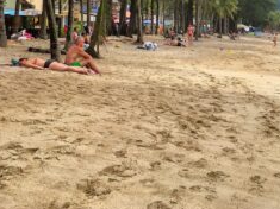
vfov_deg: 18.8
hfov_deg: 26.0
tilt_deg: +6.1
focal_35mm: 74
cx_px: 212
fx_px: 598
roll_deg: +0.8
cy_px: -39
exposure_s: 1/1241
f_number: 2.2
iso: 25
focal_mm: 4.15
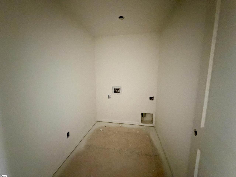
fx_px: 95
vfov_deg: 85.7
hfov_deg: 102.1
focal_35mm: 14
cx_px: 118
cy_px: 88
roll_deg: +1.3
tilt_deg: -7.9
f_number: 2.2
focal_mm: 2.22
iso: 1250
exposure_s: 1/56
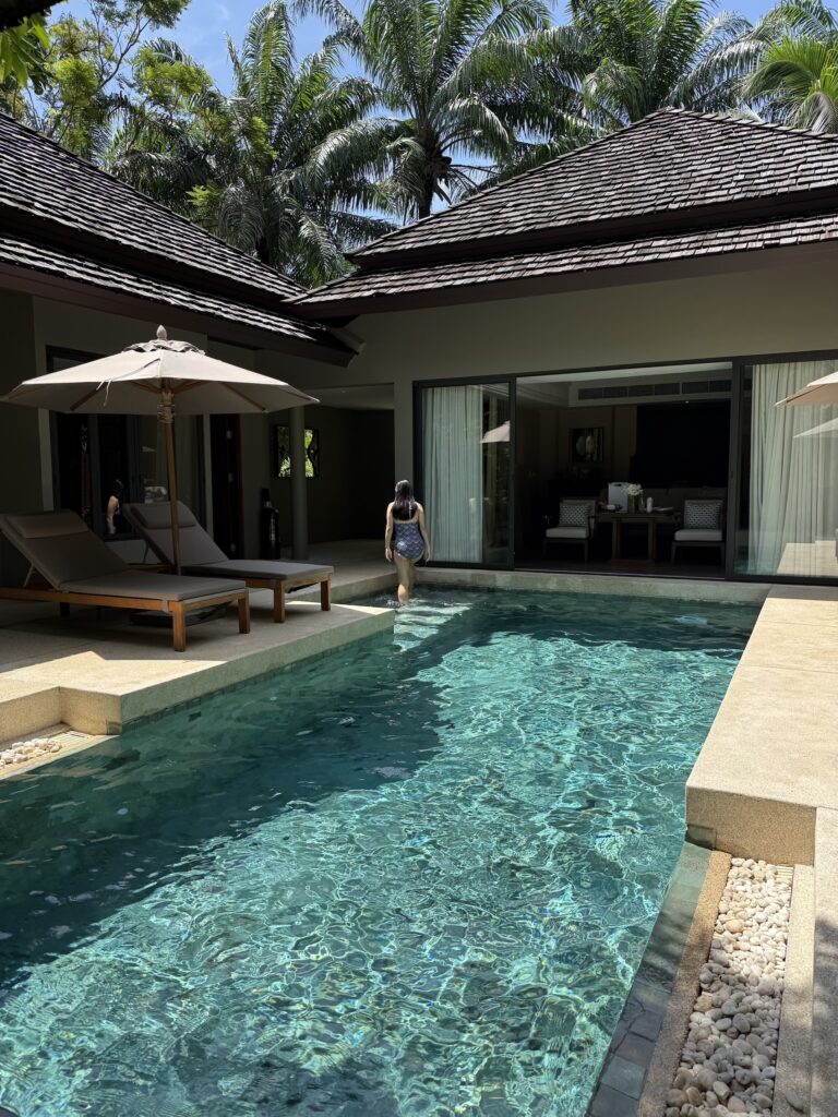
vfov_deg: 71.6
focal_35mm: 24
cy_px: 558
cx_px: 419
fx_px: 775
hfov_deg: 56.8
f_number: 1.78
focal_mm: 6.76
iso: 80
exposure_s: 1/1812
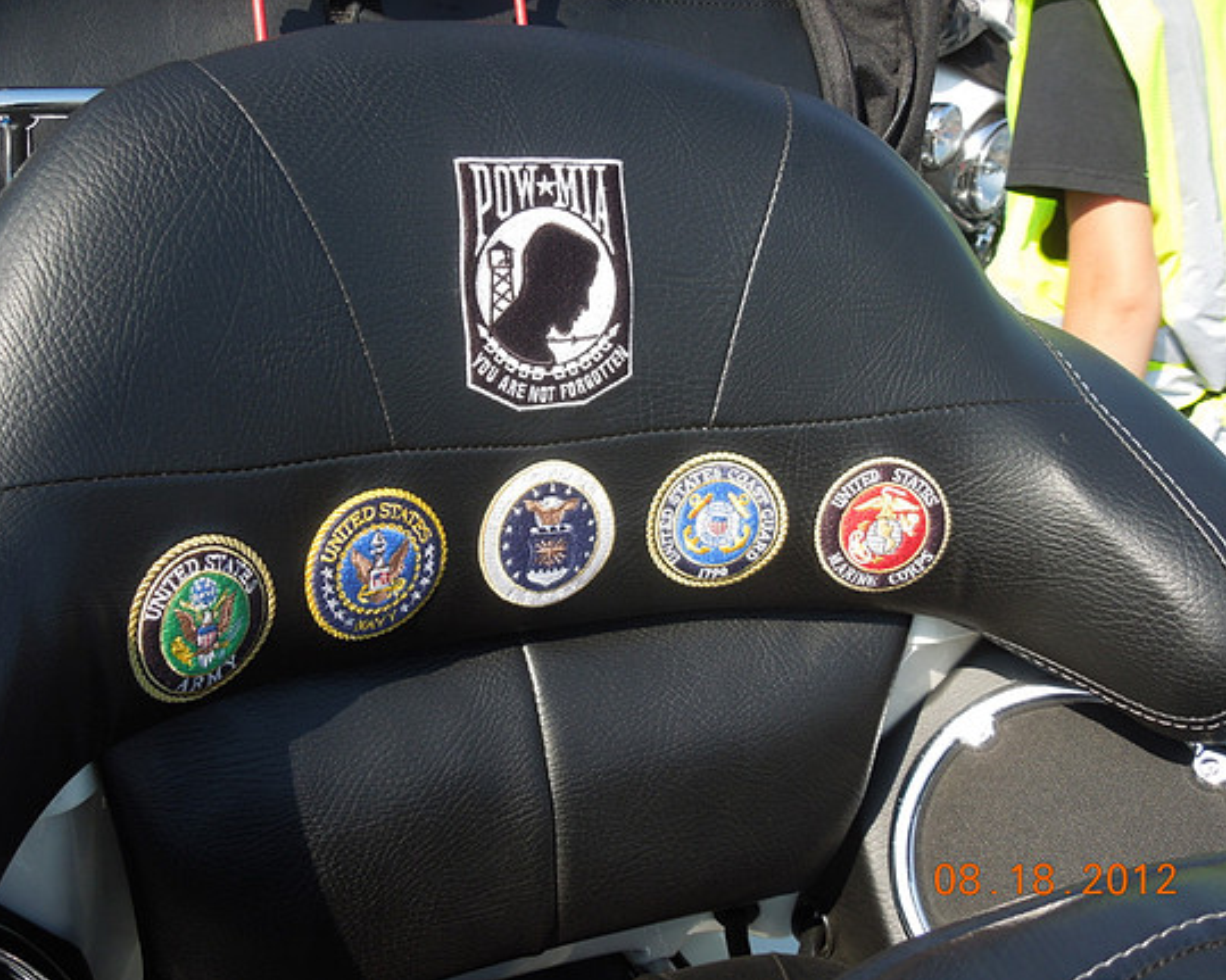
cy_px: 490
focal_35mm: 41
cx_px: 575
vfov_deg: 36.5
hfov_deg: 44.8
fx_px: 1487
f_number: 3.8
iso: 100
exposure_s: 1/400
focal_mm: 7
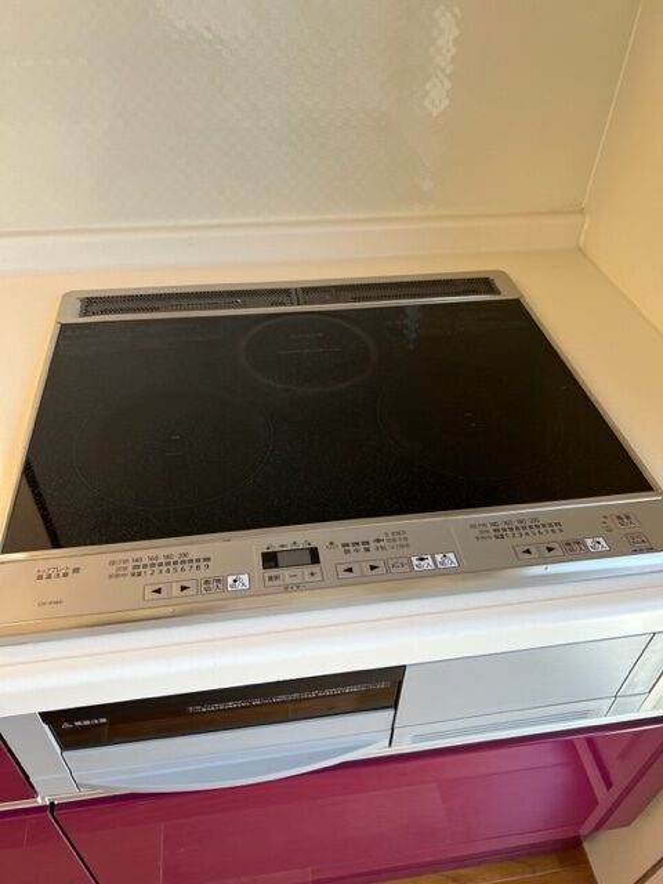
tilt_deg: -39.0
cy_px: 442
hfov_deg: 53.1
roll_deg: -1.9
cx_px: 332
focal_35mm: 26
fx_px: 664
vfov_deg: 67.3
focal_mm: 5.7
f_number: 1.5
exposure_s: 1/121
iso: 125
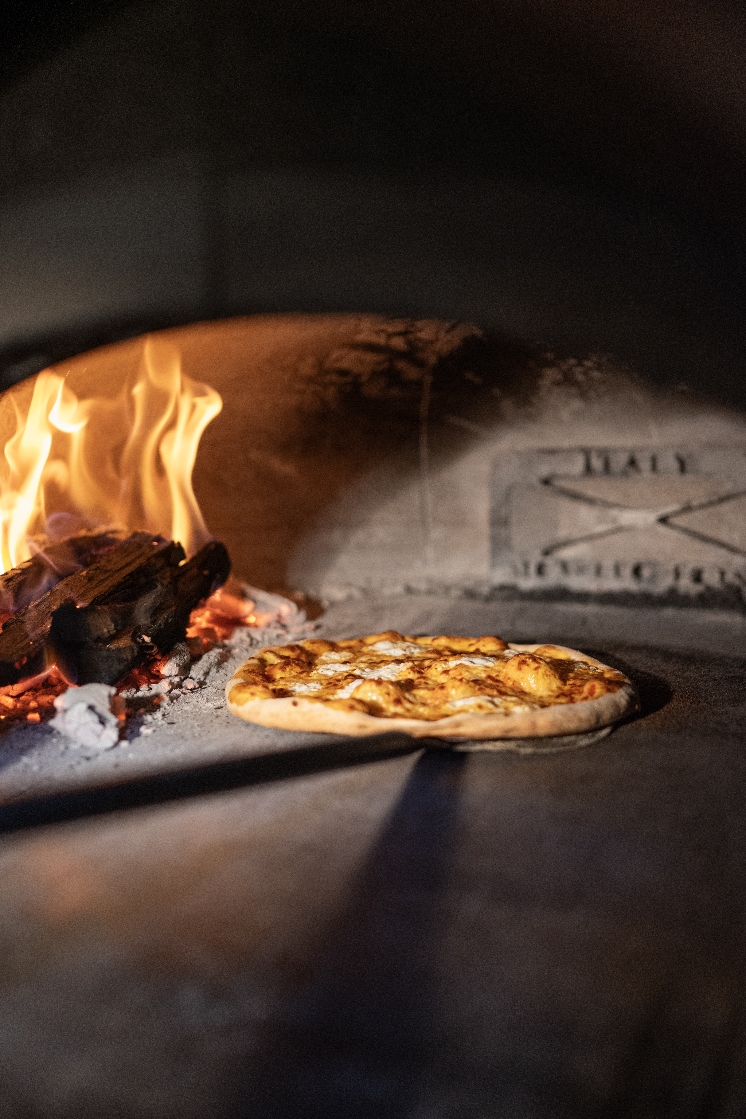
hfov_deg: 37.9
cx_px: 373
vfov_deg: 54.4
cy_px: 560
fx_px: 1088
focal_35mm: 35
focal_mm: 35
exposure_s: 1/200
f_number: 1.8
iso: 1250
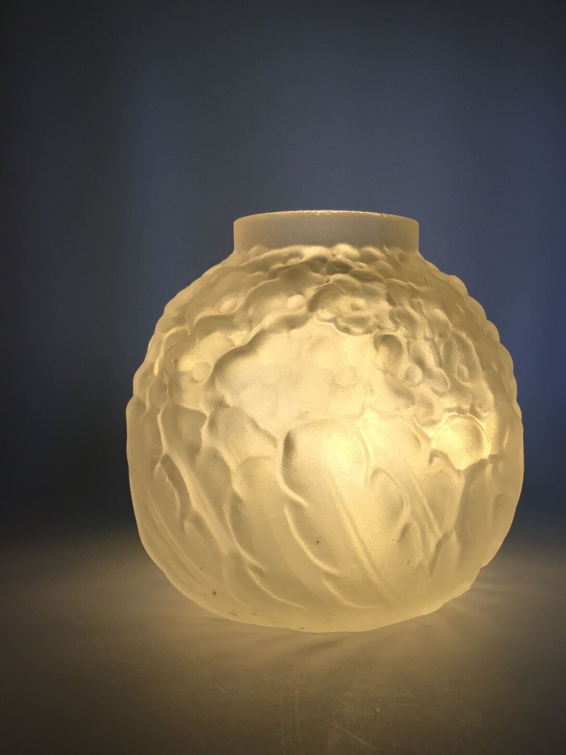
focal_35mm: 37
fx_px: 807
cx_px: 330
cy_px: 426
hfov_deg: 38.6
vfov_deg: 50.0
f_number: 2.2
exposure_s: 1/33
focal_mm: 4.15
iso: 40
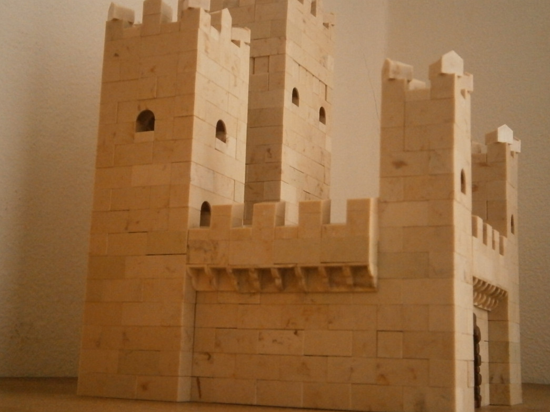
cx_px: 277
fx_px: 762
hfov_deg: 39.7
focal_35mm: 48
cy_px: 208
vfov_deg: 30.2
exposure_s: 1/30
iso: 800
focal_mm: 8.3
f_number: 3.4
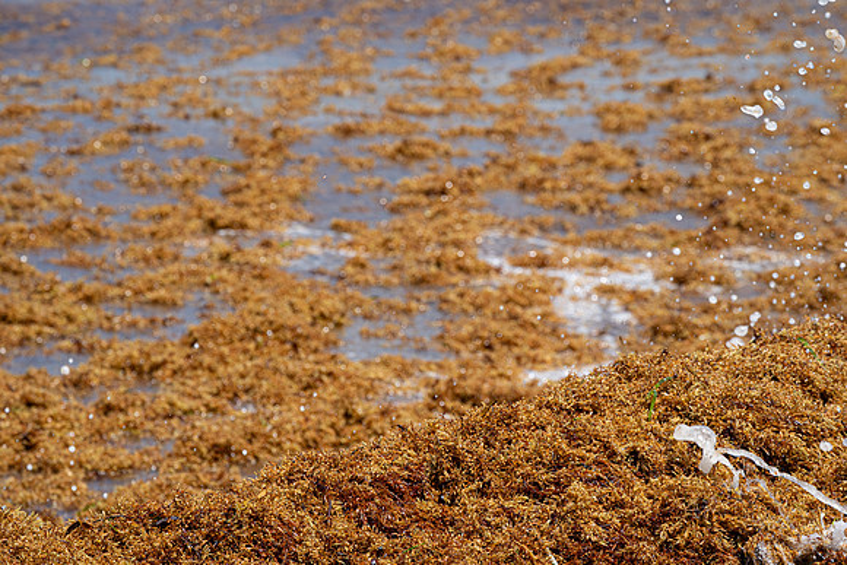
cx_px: 424
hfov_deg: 9.7
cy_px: 282
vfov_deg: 6.5
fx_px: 4989
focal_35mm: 212
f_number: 10
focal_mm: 212
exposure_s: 1/1250
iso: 640
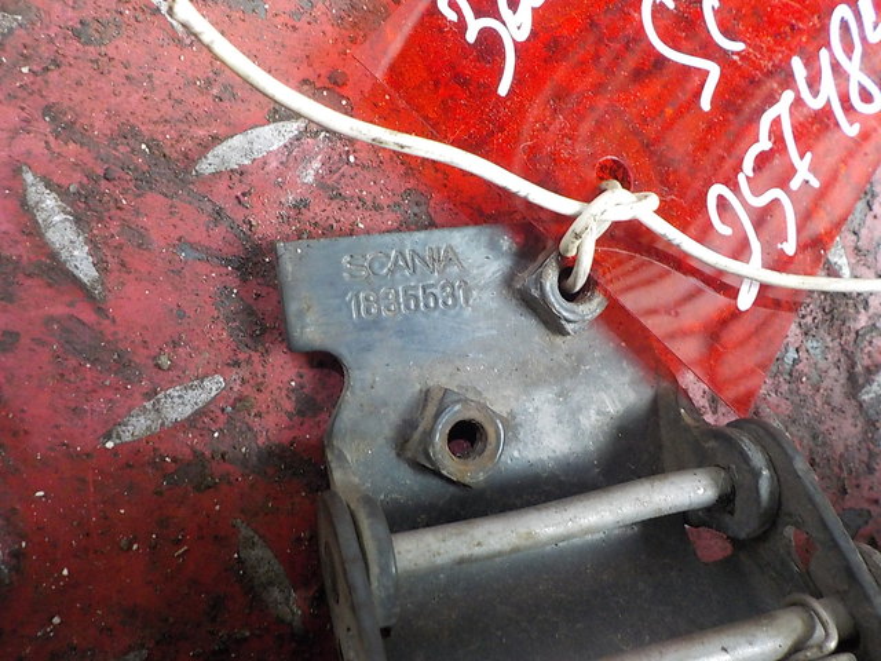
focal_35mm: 30
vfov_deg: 46.8
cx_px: 440
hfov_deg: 60.0
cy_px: 330
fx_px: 764
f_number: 3.3
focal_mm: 4.1
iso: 400
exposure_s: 1/13
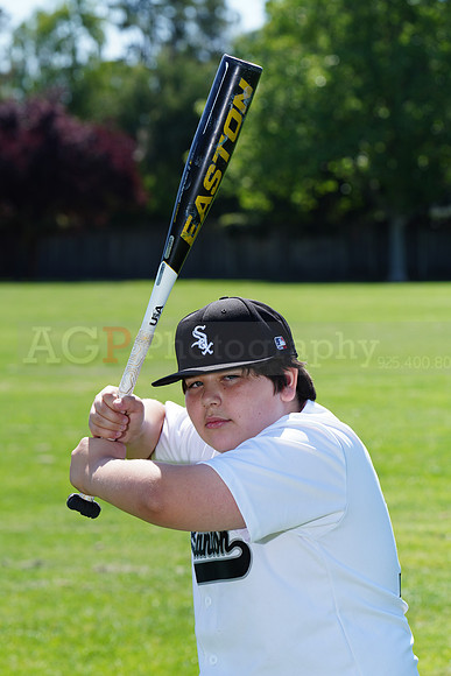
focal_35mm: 165
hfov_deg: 8.3
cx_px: 226
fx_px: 3099
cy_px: 338
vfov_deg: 12.4
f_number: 9
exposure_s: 1/250
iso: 200
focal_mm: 165
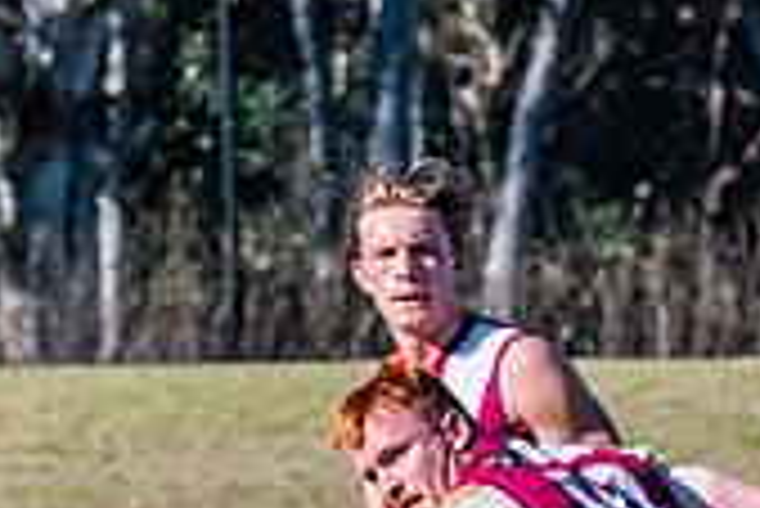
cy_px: 853
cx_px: 276
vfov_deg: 0.8
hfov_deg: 1.1
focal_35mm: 1810
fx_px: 38243
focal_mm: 420
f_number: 14
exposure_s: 1/640
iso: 800
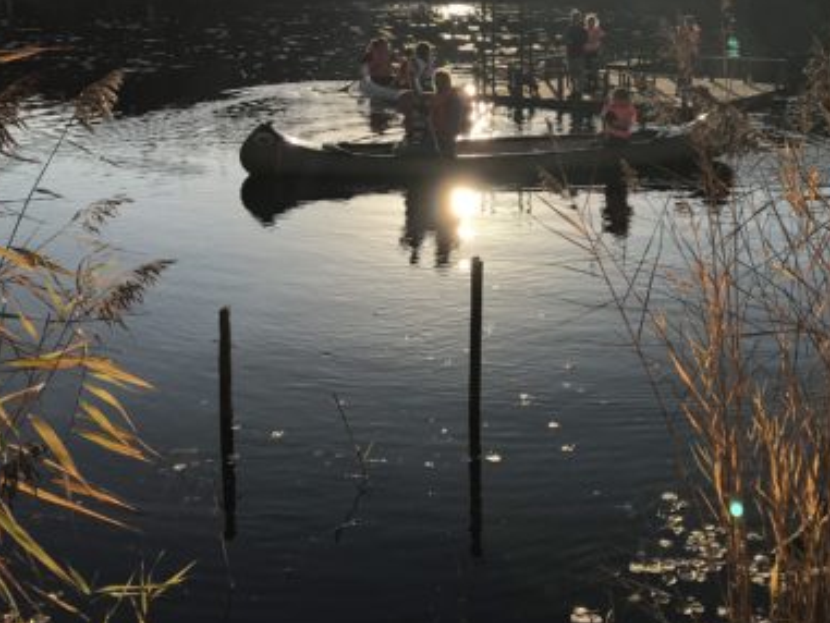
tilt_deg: -6.1
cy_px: 131
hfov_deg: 39.6
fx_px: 1127
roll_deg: -0.4
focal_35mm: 47
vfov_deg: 30.2
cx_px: 597
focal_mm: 3.99
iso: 20
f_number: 1.8
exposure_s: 1/4000
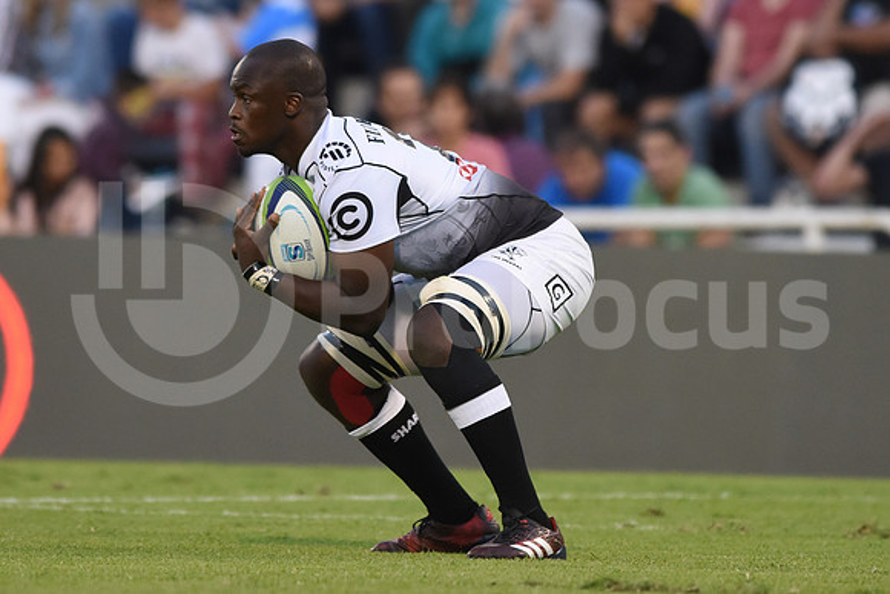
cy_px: 297
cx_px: 445
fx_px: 10385
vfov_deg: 3.3
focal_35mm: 420
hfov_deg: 4.9
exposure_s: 1/800
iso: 1600
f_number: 4
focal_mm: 420
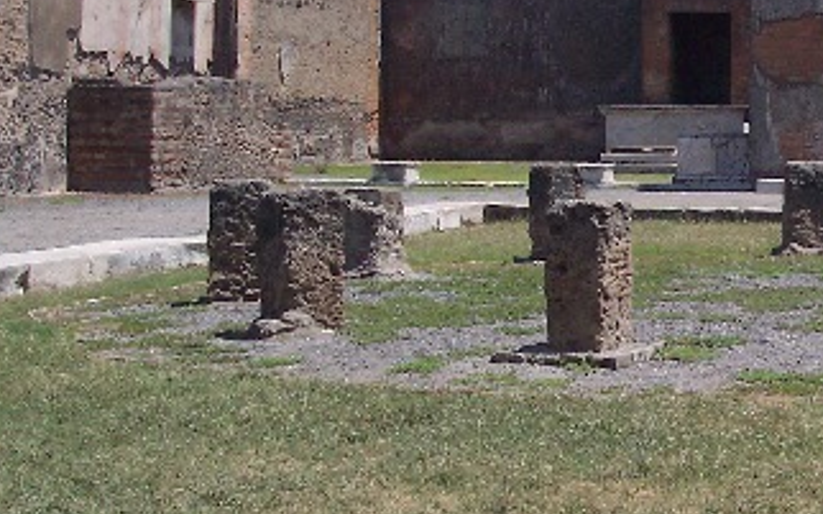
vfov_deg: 13.0
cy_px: 113
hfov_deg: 19.9
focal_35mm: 100
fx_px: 2242
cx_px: 902
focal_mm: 8
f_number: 4.8
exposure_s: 1/1000
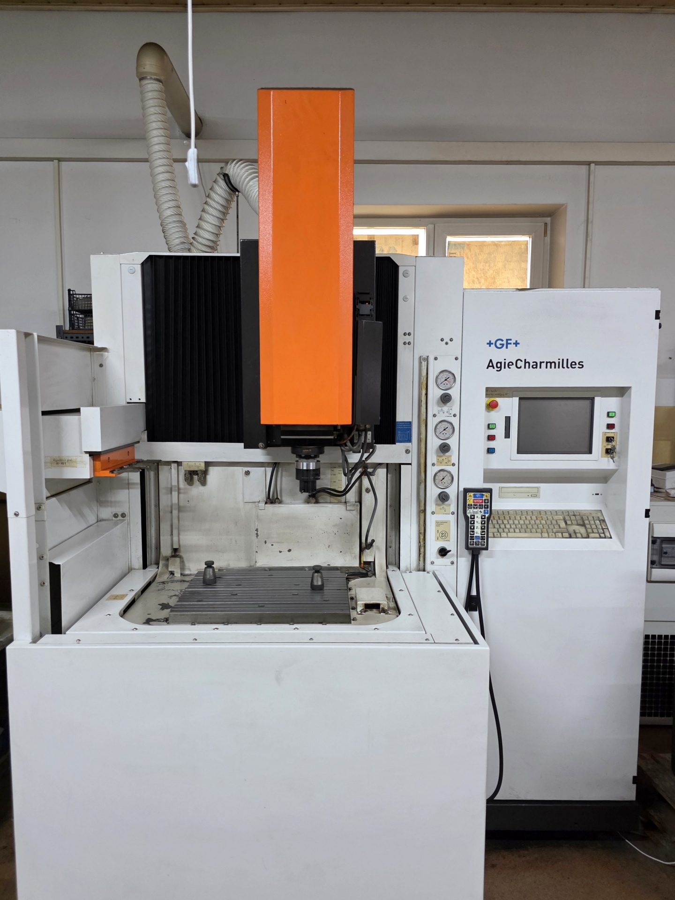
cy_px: 450
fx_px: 598
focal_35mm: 23
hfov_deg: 58.9
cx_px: 338
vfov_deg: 73.9
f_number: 1.7
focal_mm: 6.3
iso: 500
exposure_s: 1/100
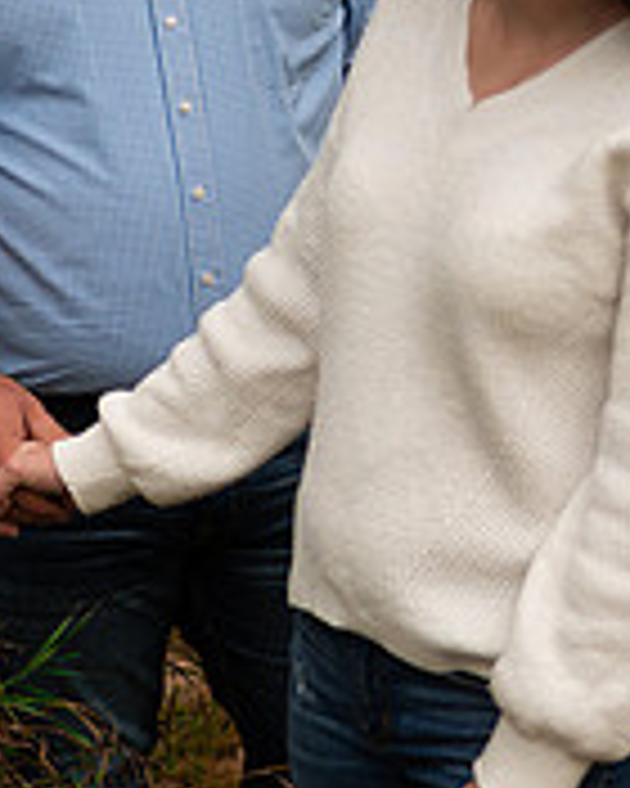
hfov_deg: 14.1
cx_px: 234
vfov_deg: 17.5
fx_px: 2540
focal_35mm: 109
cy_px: 227
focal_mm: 35
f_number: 1.8
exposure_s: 1/1250
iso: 100
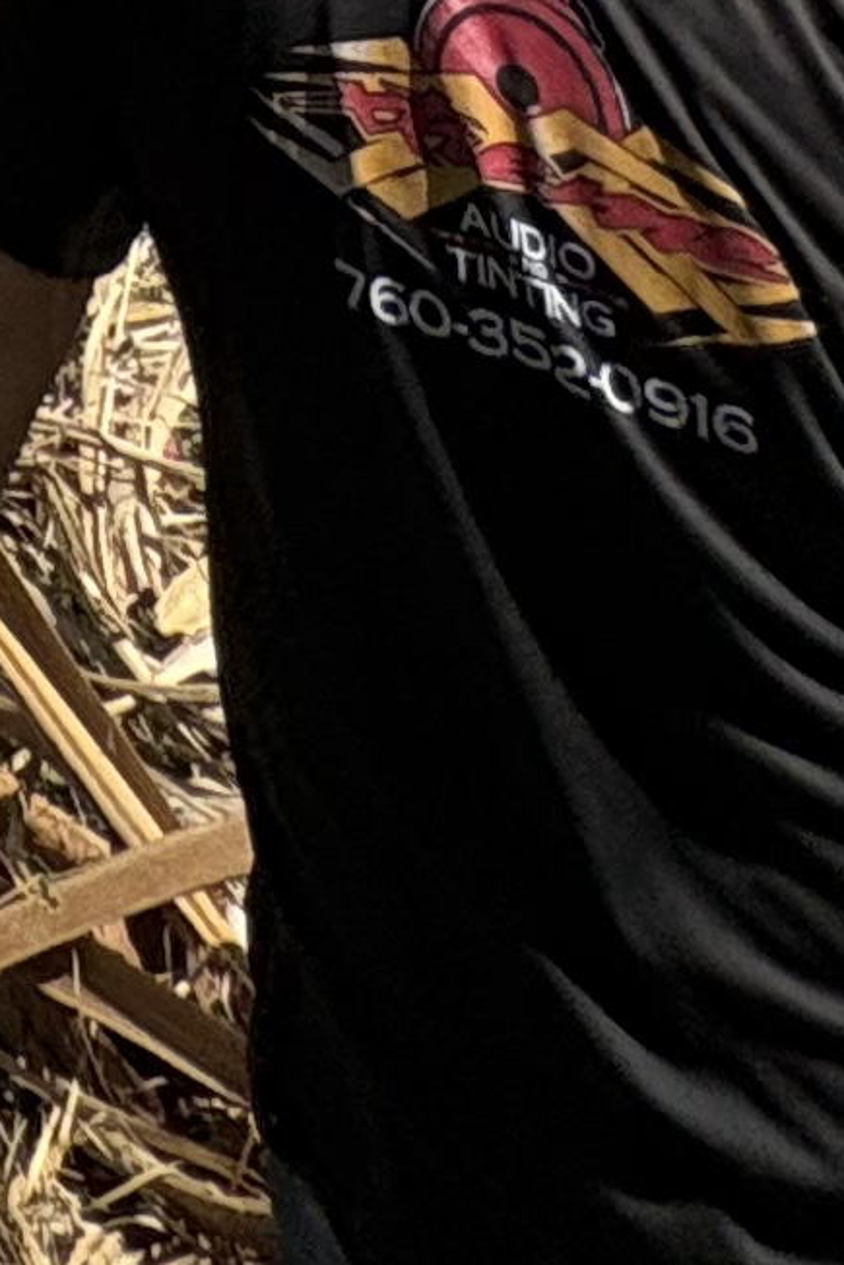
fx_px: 3163
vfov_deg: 11.3
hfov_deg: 12.1
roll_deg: +0.6
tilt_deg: +25.4
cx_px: -1201
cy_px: -2582
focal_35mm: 90
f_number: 2.2
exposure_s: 1/1789
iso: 50
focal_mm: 2.22
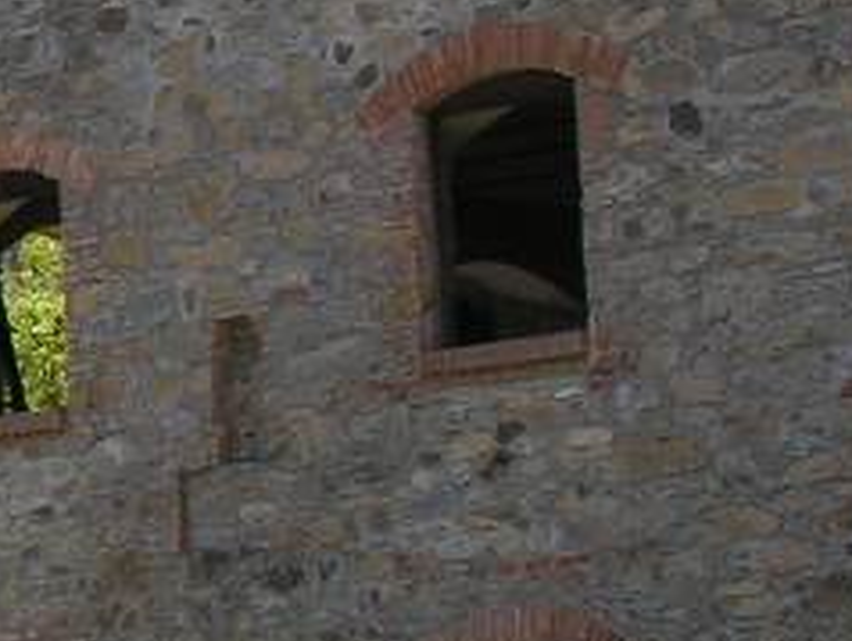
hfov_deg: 9.6
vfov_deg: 7.9
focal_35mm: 188
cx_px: -992
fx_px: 4632
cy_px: 265
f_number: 5.6
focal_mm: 8.9
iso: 50
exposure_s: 1/153
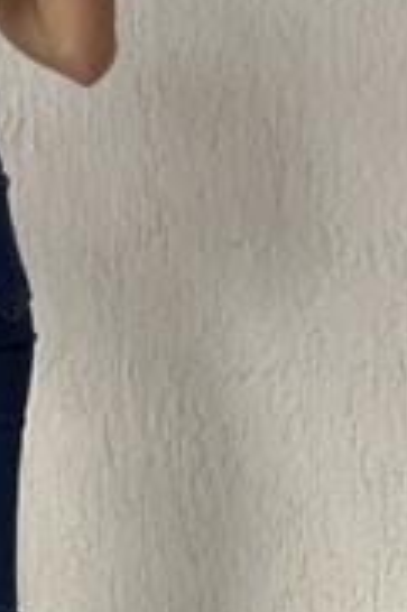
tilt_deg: +1.8
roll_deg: +0.0
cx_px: -128
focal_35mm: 117
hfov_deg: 11.4
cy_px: 619
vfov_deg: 17.1
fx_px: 1988
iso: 400
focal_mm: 6.86
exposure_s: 1/60
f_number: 1.78
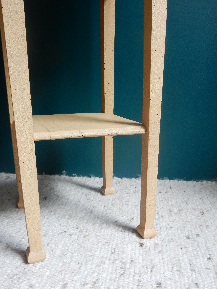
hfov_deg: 39.7
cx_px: 108
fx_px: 301
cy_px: 144
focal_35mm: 36
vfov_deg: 51.4
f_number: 4
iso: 400
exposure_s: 1/40
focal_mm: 6.4
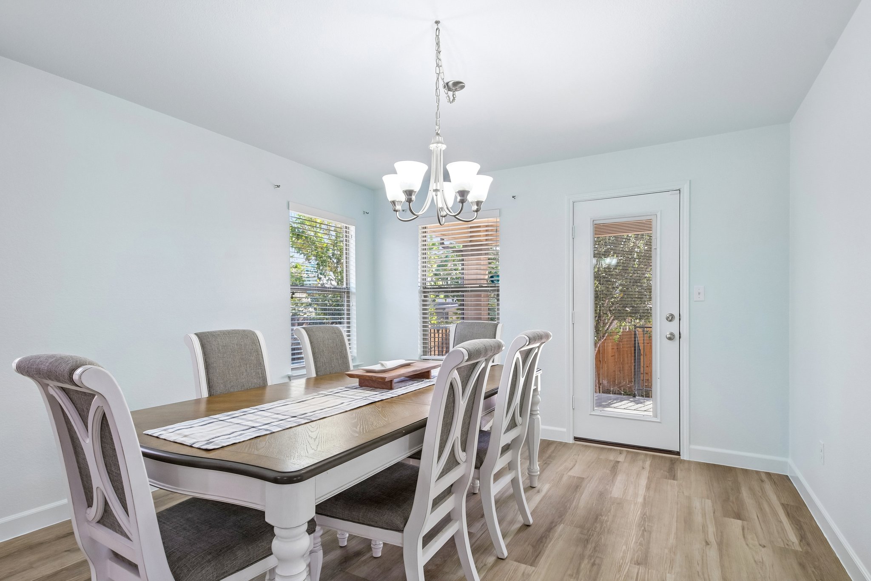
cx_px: 436
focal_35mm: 17
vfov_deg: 70.4
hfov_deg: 93.3
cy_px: 290
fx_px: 411
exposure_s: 1/20
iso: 400
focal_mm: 11.5
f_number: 8
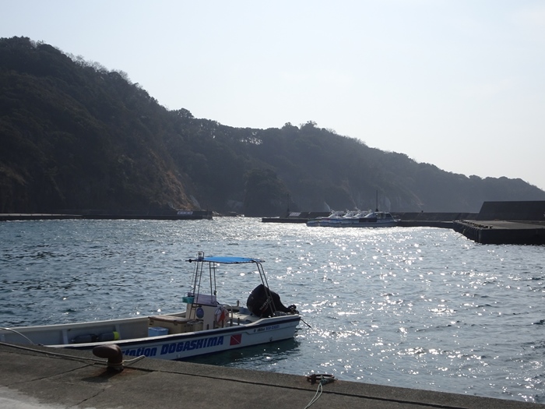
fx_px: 724
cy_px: 204
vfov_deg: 31.5
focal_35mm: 46
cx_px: 272
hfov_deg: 41.2
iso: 80
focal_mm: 7.87
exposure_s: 1/1250
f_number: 4.5
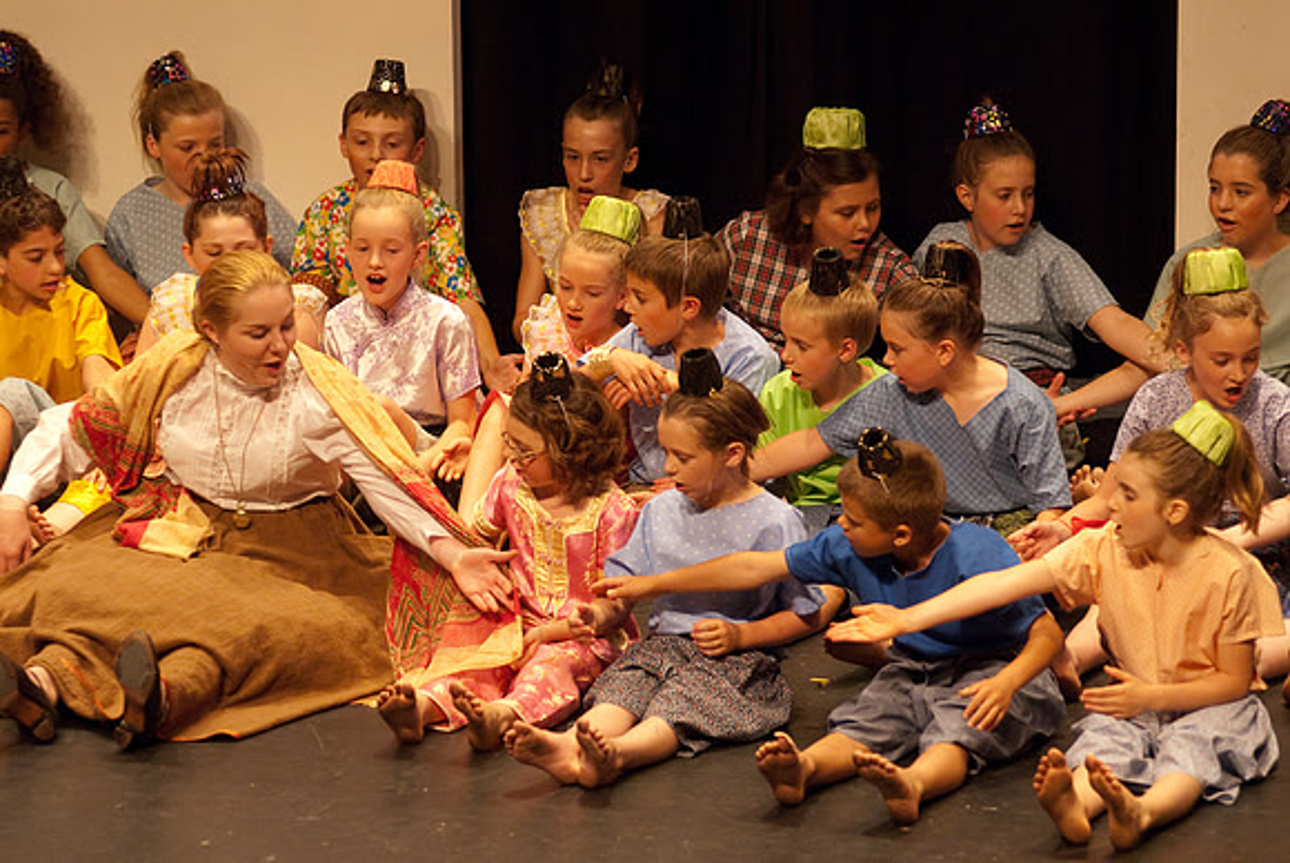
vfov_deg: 5.7
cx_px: 645
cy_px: 432
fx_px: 8608
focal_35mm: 240
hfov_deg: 8.6
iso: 1000
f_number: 2.8
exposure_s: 1/160
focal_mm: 160
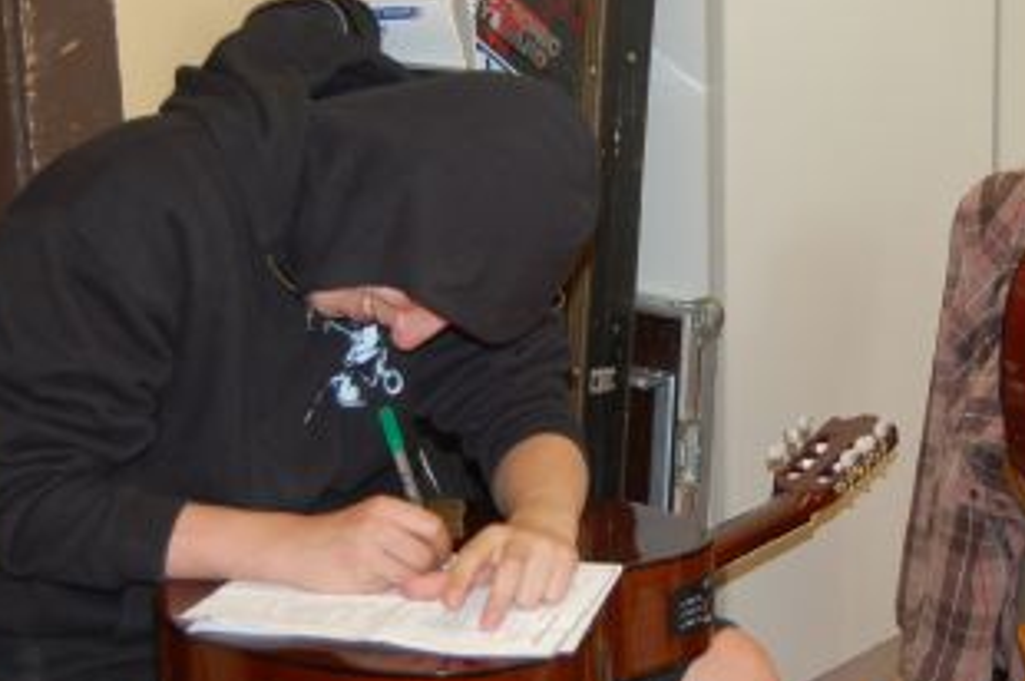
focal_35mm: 96
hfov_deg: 21.2
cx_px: 701
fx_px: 2731
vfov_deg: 14.2
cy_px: 271
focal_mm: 31
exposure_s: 1/60
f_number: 4.5
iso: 400
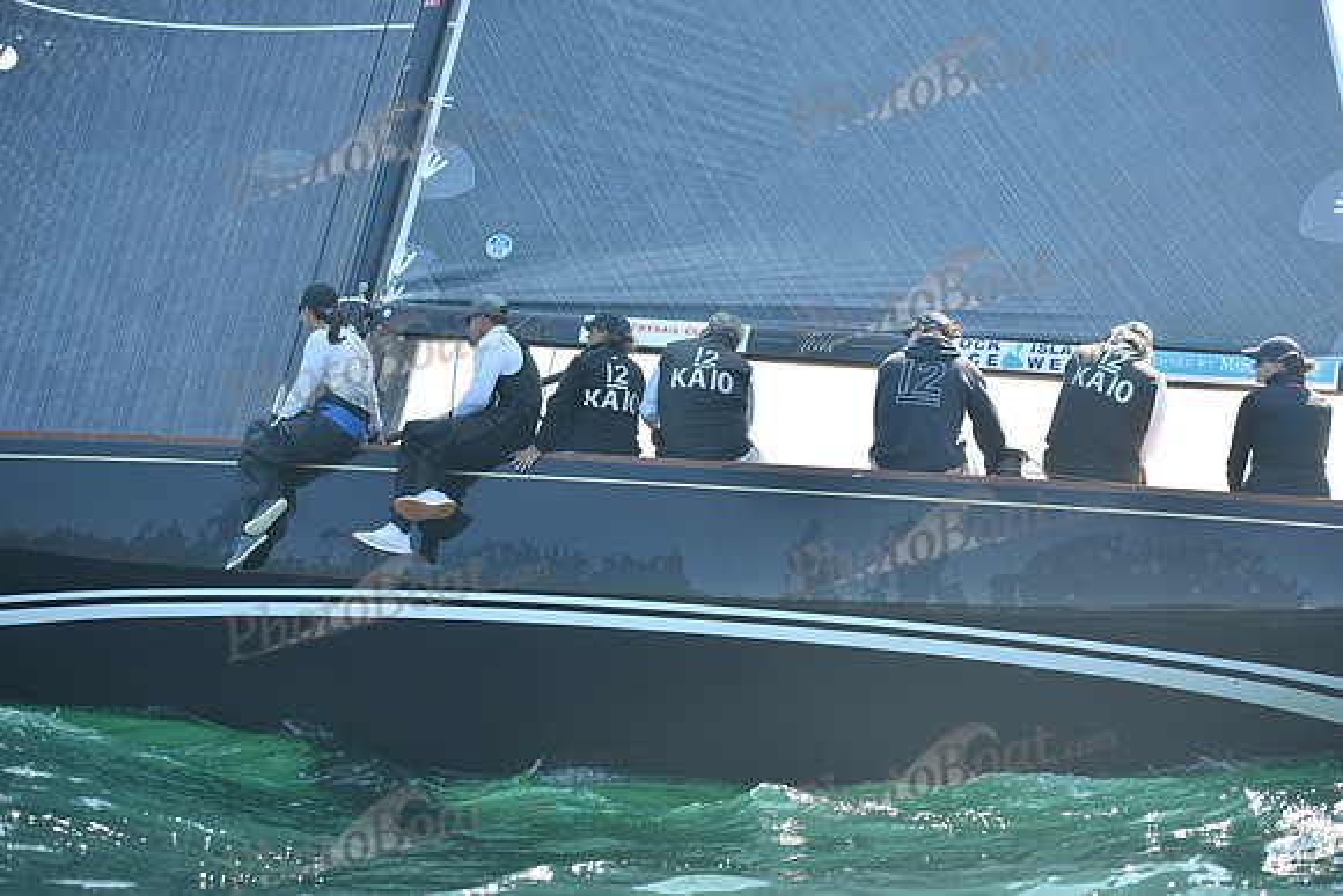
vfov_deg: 19.5
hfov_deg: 28.8
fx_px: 2612
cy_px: 448
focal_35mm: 70
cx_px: 672
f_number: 3.5
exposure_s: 1/640
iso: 320
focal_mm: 70
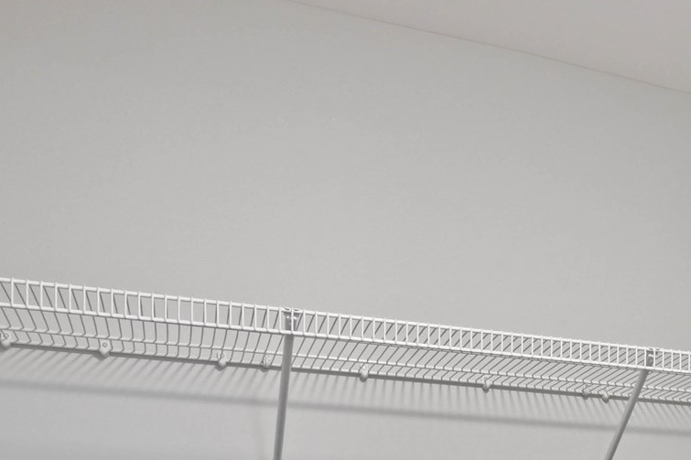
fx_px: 1094
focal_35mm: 57
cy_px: 754
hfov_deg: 29.0
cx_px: 881
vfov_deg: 19.6
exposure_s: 1/1.67
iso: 1000
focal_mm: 14
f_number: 14
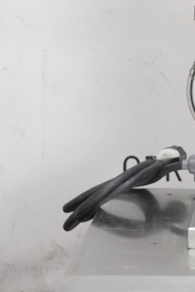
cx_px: 235
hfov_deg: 8.8
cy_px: 107
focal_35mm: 154
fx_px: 1251
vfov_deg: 13.3
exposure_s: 1/50
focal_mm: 15.9
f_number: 4
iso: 1000
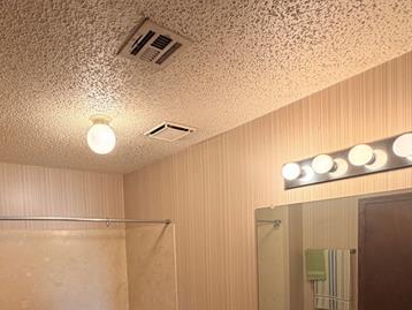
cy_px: 256
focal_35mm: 25
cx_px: 162
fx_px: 298
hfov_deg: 68.6
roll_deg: +2.6
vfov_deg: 50.9
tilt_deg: -4.3
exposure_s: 1/60
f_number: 2.2
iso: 160
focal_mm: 2.22
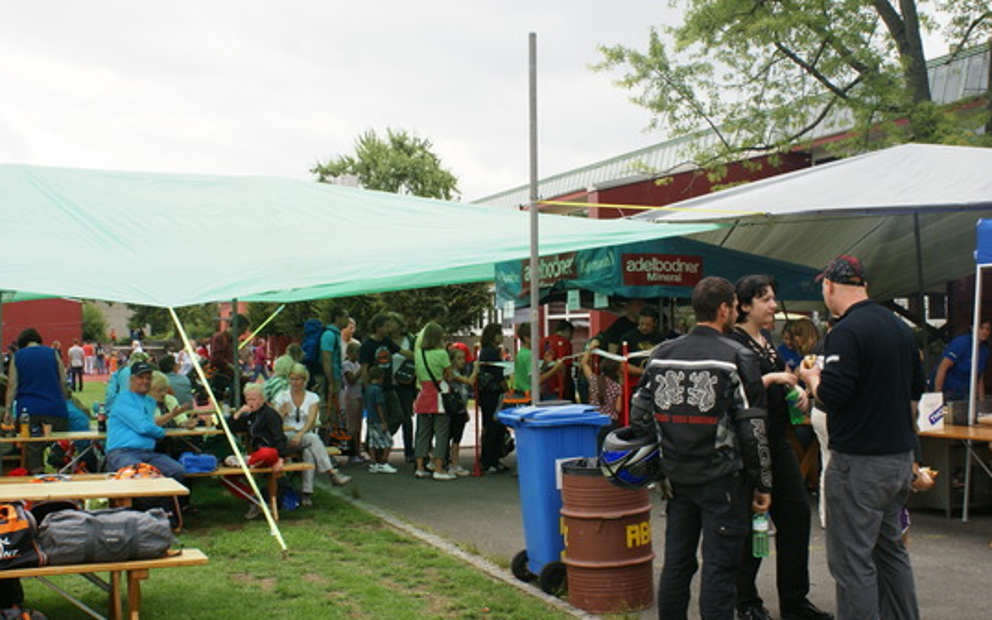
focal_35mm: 43
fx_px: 1162
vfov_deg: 29.8
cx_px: 496
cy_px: 328
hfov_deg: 46.2
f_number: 8
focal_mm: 28
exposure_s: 1/125
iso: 100
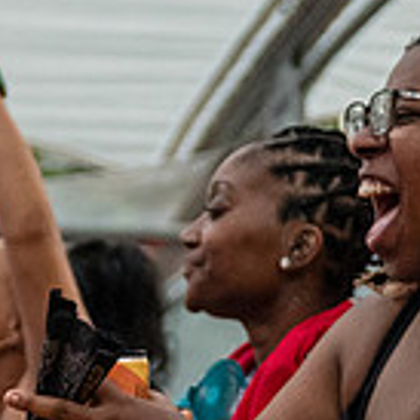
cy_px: 295
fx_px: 3253
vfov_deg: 7.4
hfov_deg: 7.4
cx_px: 403
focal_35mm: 237
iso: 4000
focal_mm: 50
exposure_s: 1/250
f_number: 2.8
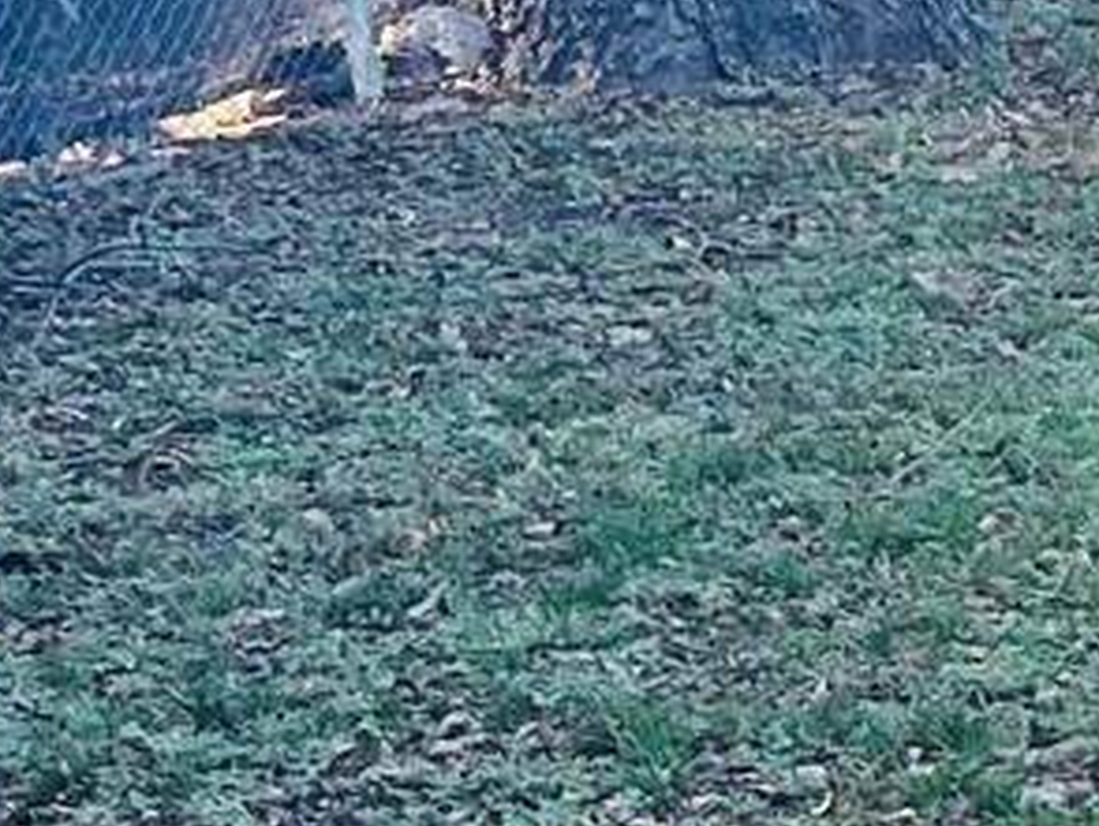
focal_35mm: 181
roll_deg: -0.1
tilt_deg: -13.7
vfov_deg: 8.2
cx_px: 3357
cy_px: 632
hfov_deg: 8.8
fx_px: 5751
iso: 32
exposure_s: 1/141
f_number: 1.5
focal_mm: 5.7
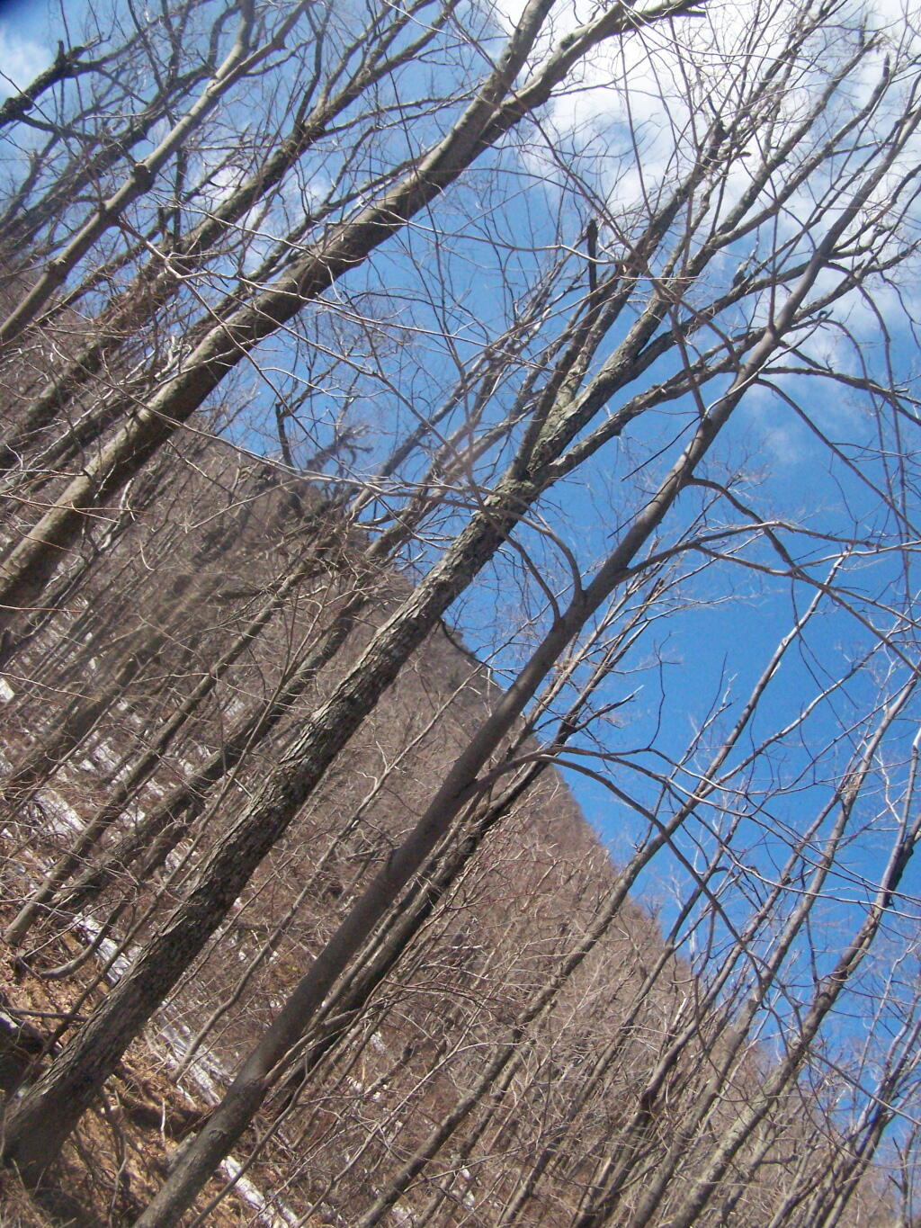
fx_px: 1348
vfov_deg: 49.0
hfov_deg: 37.7
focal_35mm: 38
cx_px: 460
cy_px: 614
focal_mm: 6.3
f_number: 4
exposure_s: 1/800
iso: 400
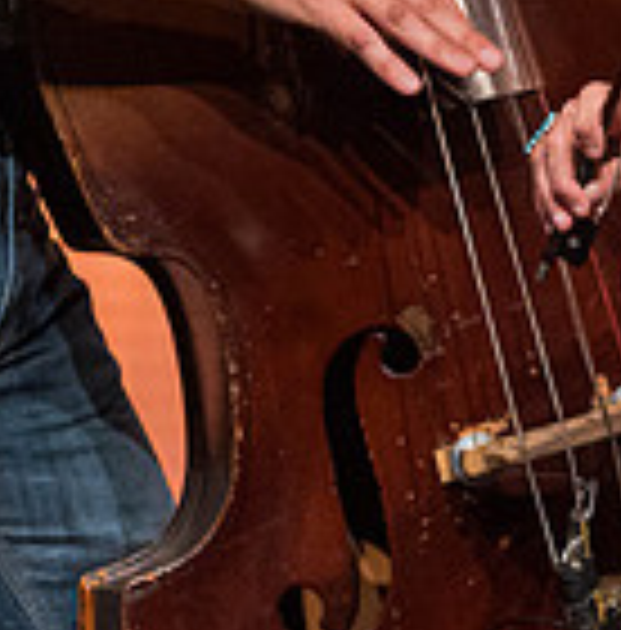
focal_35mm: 521
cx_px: 1174
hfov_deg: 3.3
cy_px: -158
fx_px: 10651
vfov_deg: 3.4
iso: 5000
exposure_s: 1/180
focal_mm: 126
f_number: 4.5
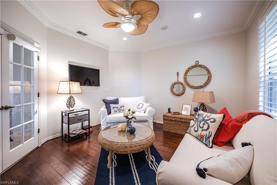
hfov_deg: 104.3
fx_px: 108
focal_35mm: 14
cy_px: 92
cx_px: 138
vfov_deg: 81.2
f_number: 11
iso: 640
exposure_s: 1/100
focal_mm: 14
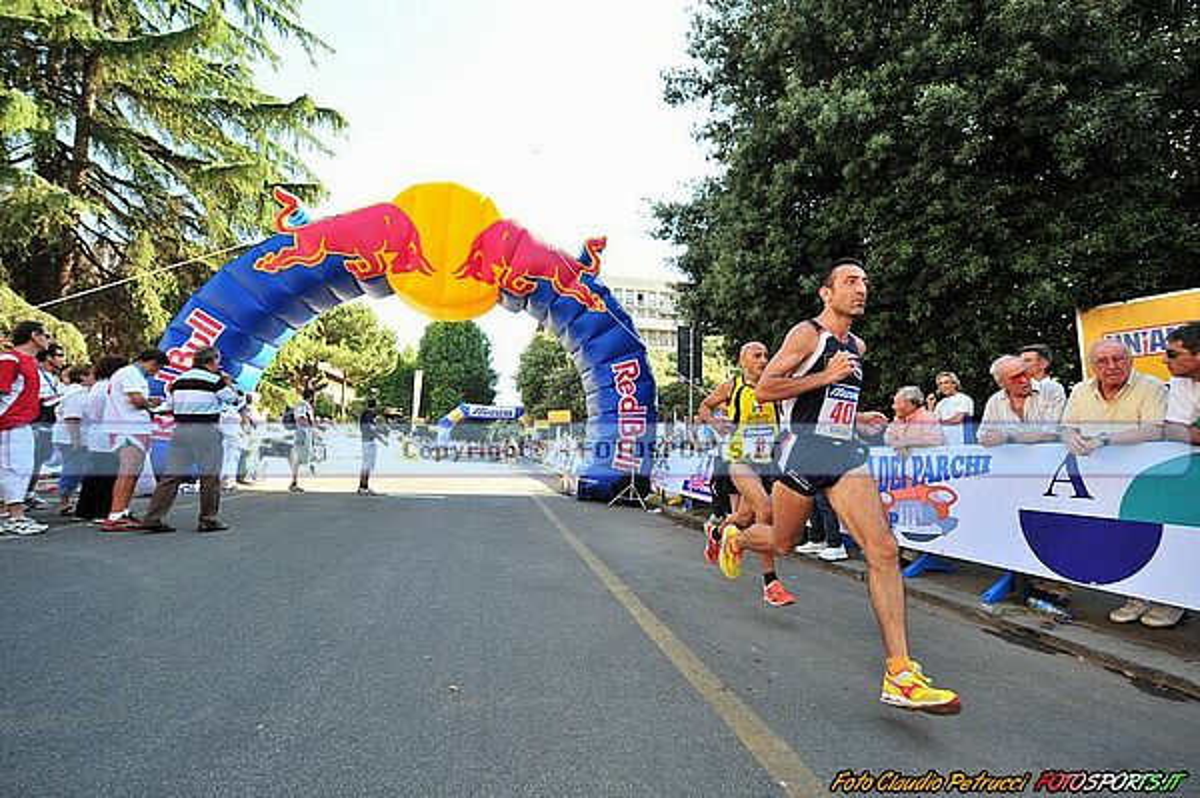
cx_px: 600
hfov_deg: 96.8
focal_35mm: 16
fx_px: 533
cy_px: 399
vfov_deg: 73.6
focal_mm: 16
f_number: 4.5
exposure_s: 1/400
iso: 400
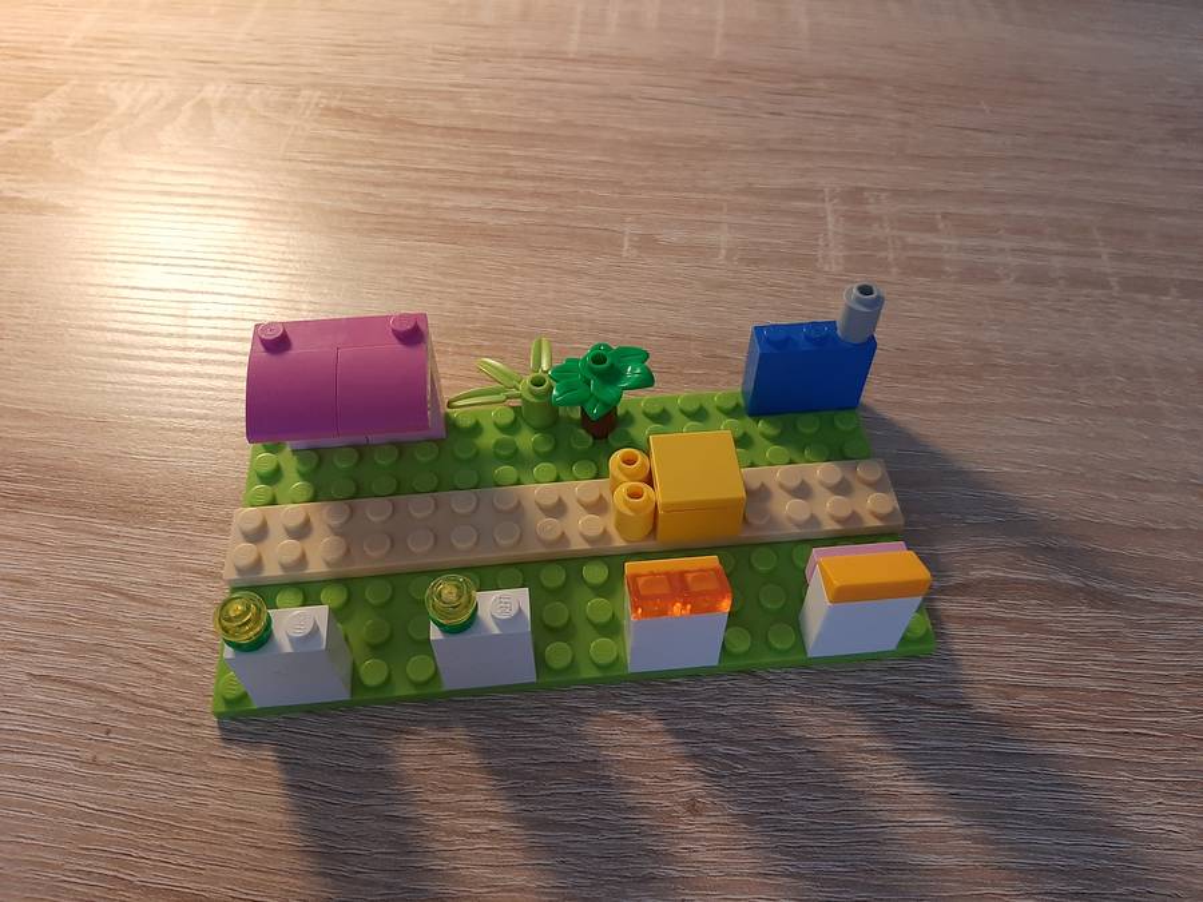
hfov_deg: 65.3
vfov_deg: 51.4
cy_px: 451
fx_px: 938
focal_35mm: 27
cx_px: 602
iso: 200
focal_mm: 3.93
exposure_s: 1/33
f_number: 1.7
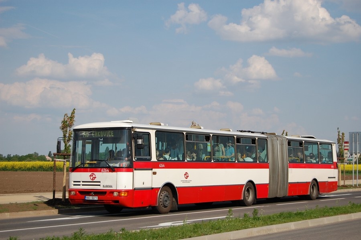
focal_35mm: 72
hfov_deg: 28.1
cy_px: 120
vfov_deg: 18.9
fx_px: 721
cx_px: 180
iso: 200
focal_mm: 48
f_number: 5.6
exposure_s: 1/1250
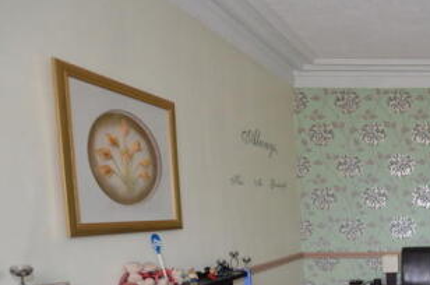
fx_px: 381
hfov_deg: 46.1
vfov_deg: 38.1
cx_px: 457
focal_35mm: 32
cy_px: 257
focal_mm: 10
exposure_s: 1/60
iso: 400
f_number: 3.5
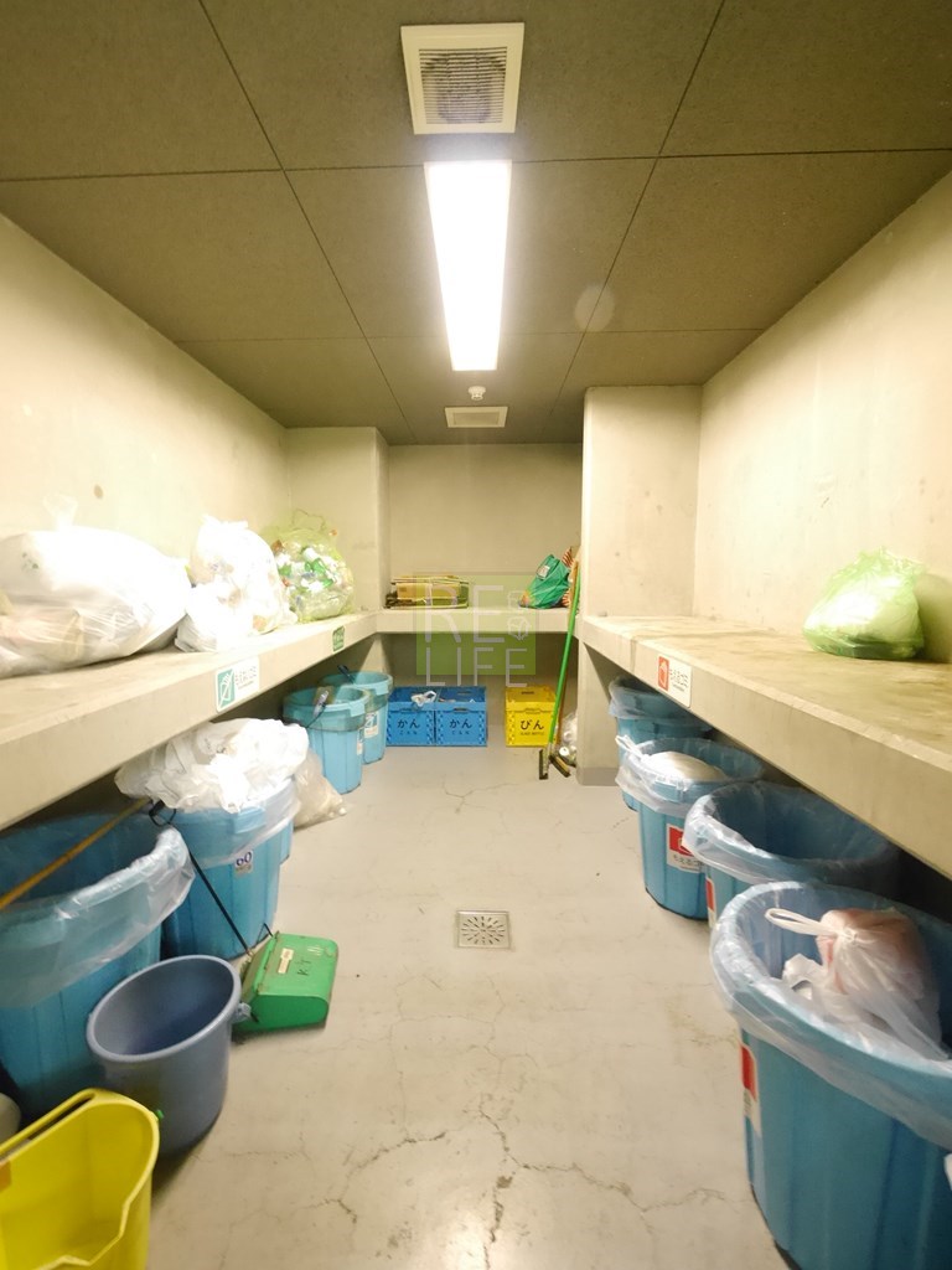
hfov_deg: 85.7
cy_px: 635
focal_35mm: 14
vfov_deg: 102.1
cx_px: 476
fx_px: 513
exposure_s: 1/13
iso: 3200
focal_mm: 7
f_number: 6.3
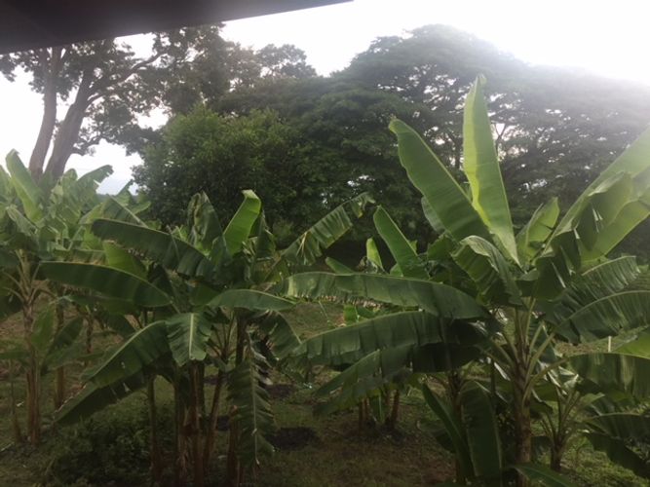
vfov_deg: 48.2
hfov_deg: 61.7
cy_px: 244
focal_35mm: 29
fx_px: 544
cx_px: 325
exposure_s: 1/507
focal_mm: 4.15
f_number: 2.2
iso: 32
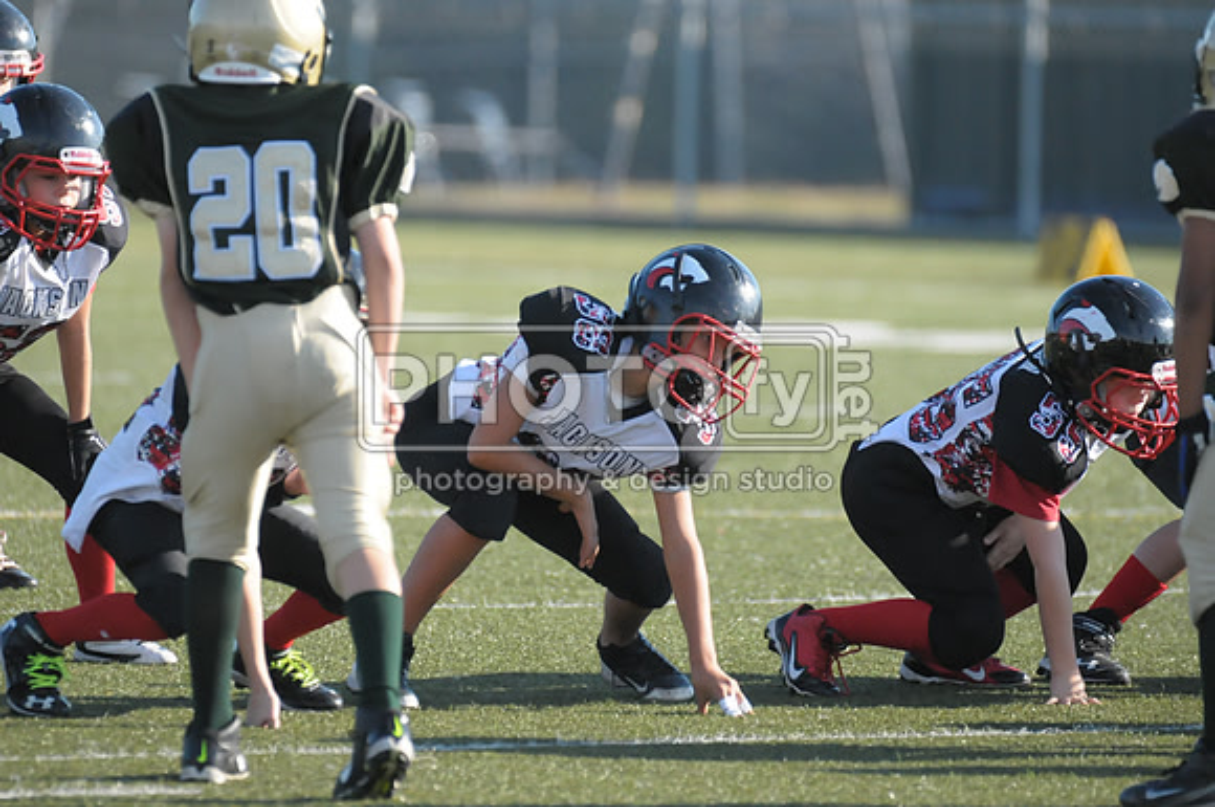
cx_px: 608
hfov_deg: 4.2
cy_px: 404
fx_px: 16683
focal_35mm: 495
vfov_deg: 2.8
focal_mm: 330
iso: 1600
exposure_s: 1/4000
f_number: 4
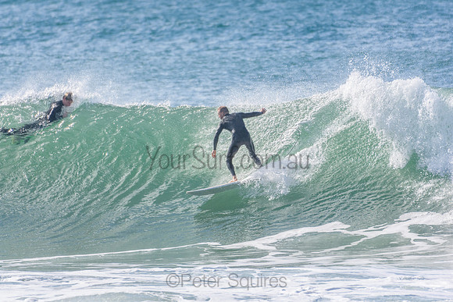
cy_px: 151
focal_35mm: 750
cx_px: 226
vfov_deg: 1.8
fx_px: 9439
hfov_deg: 2.7
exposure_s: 1/2000
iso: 320
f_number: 5.6
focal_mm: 500
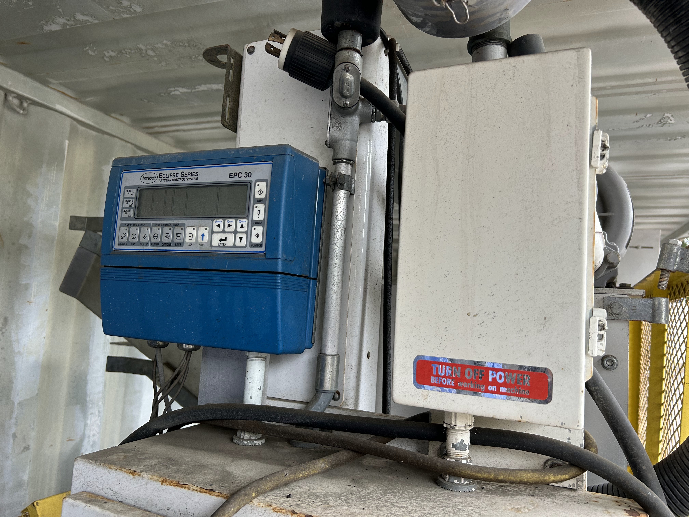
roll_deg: -2.2
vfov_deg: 53.1
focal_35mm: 26
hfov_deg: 67.3
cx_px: 344
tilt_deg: +6.8
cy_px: 258
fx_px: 518
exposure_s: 1/121
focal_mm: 5.7
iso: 80
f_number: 1.5
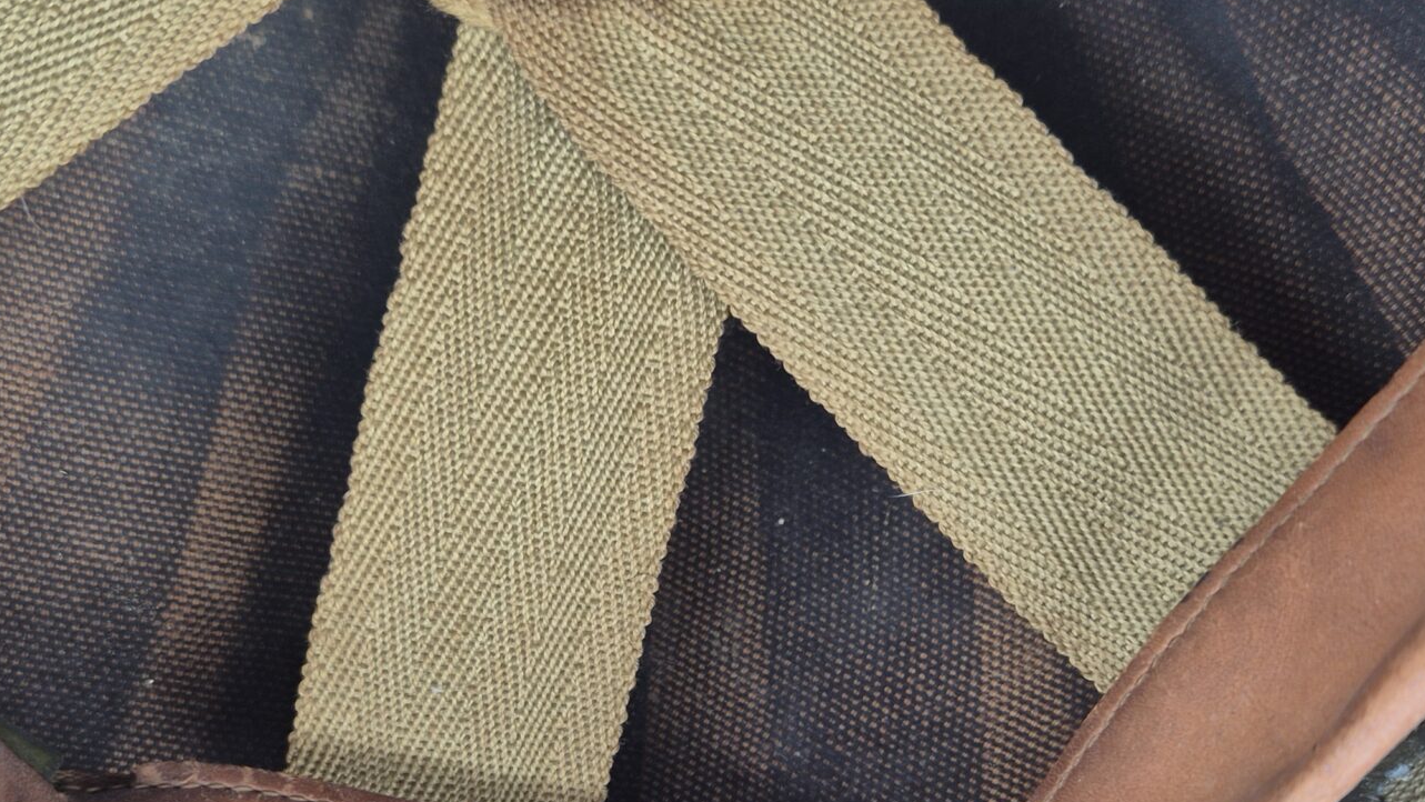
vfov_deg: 23.6
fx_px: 1889
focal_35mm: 50
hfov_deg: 41.3
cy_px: 640
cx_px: 725
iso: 25
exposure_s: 1/180
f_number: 1.8
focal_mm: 5.4
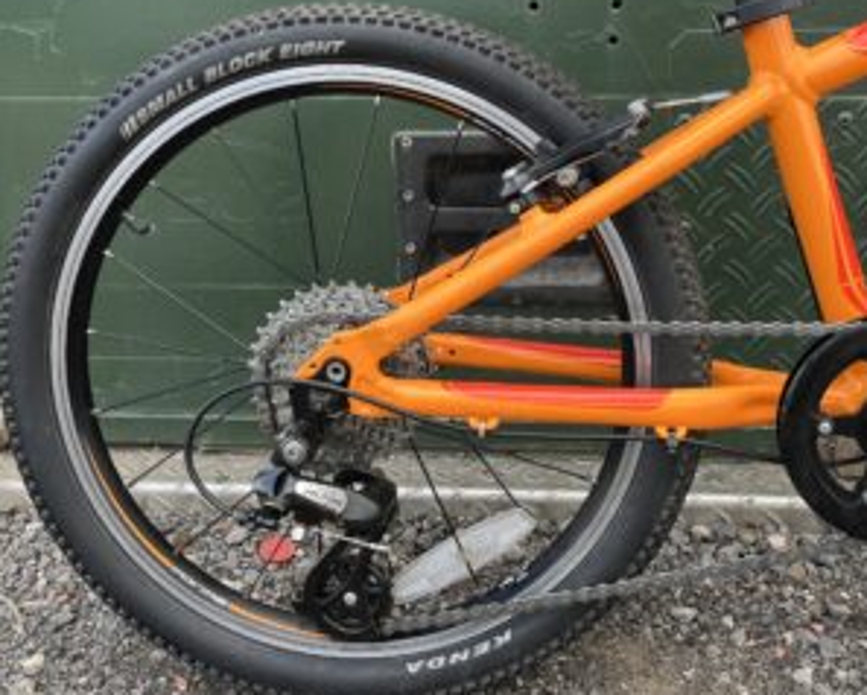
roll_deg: +2.1
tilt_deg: -12.1
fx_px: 1053
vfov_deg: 36.0
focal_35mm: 41
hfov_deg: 44.6
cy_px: 204
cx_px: 511
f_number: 1.6
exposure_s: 1/260
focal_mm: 5.1
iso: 40
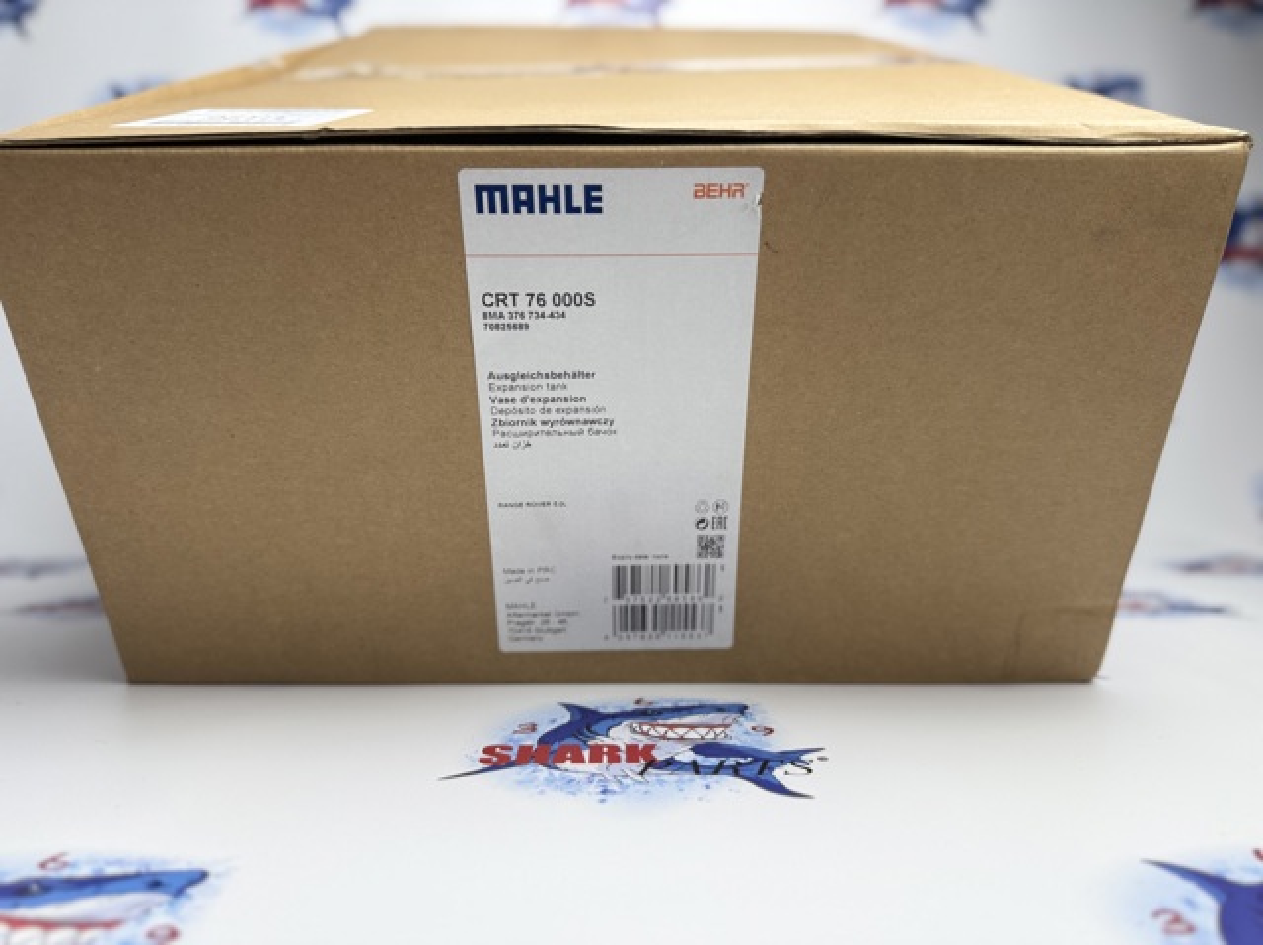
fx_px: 875
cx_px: 632
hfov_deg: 71.6
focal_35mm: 24
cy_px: 472
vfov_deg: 56.8
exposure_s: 1/162
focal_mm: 6.76
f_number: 1.78
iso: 64
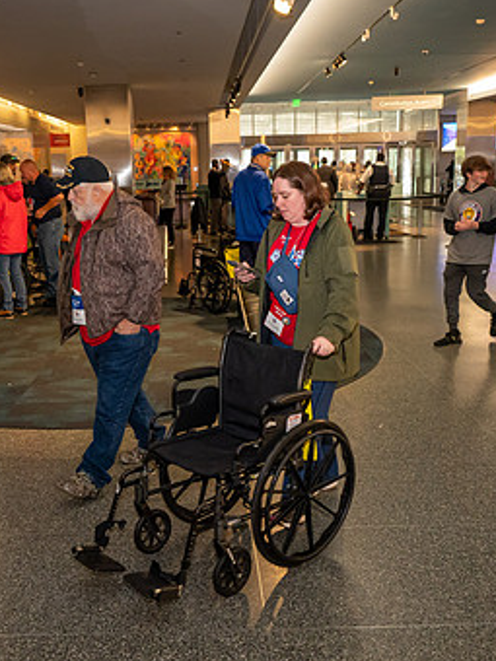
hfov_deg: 35.0
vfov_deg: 45.8
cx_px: 196
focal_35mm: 41
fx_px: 783
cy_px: 334
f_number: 5
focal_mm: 25
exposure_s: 1/80
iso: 6400
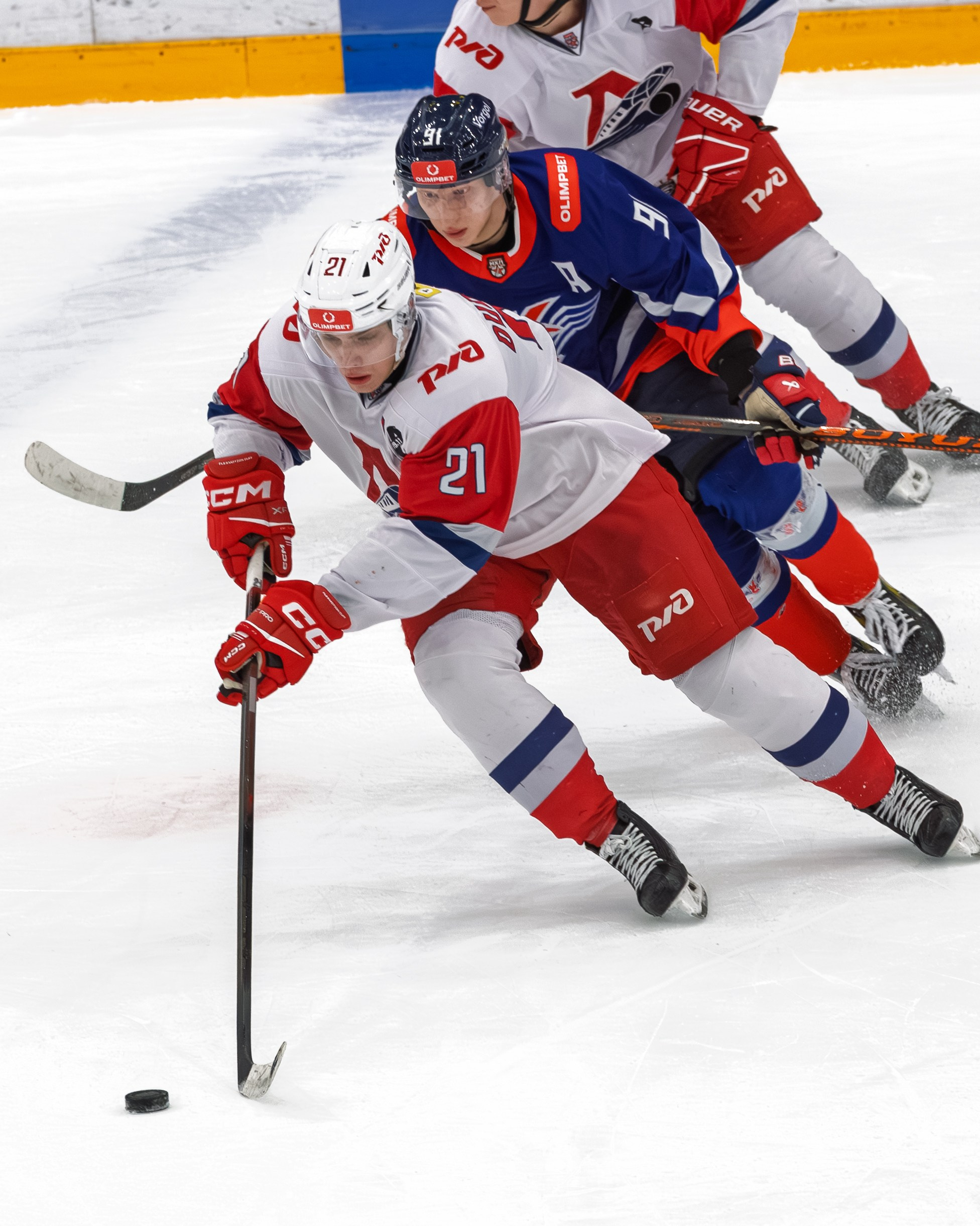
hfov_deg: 3.4
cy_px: 667
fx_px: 16664
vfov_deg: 4.2
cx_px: 395
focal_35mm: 460
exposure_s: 1/1000
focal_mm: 200
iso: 2500
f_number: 5.6
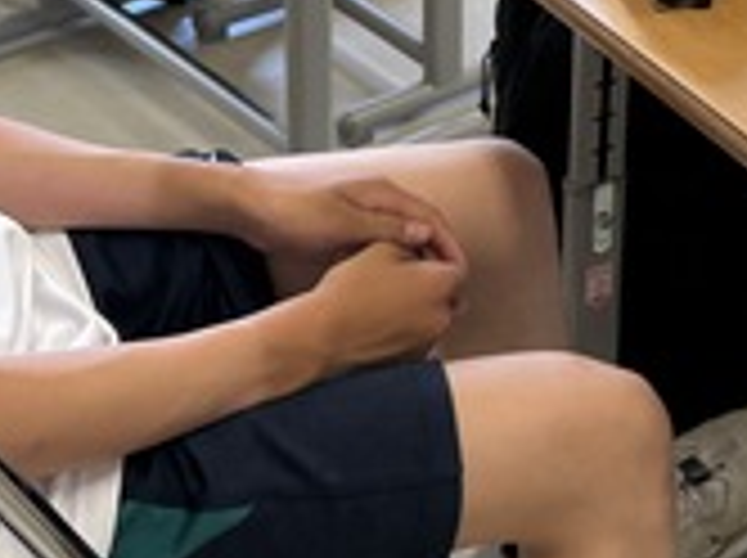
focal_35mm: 94
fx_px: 2026
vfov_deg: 14.6
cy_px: -281
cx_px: 727
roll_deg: -3.6
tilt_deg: -18.8
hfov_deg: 20.3
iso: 200
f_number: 1.78
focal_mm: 6.76
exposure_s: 1/216
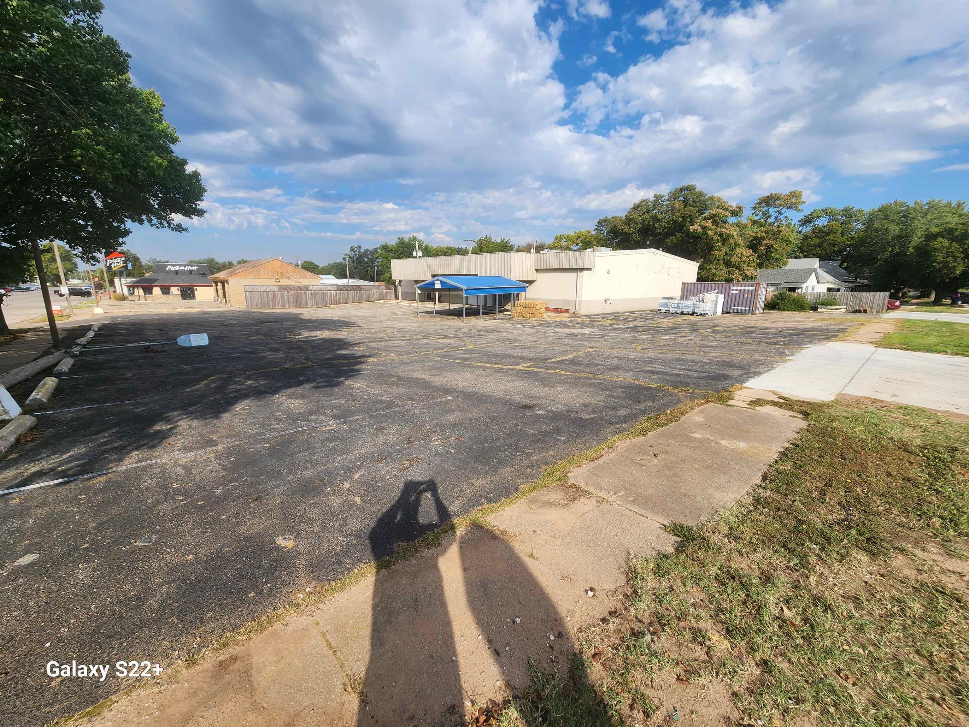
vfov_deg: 89.9
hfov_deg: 106.2
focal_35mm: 13
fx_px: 364
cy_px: 364
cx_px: 484
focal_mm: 2.2
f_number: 2.2
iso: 50
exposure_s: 1/1493
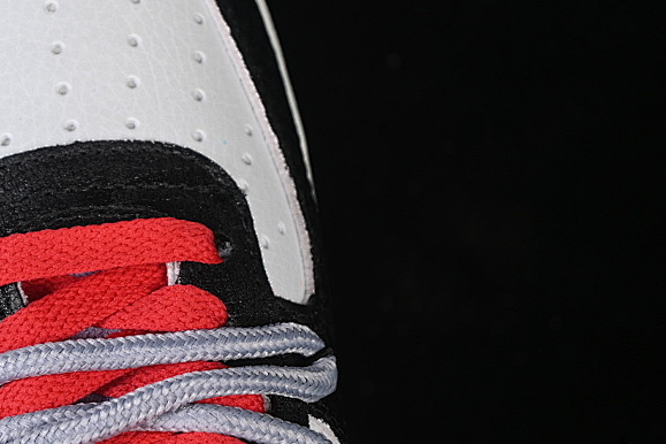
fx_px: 2590
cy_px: 198
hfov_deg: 14.5
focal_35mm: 140
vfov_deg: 9.8
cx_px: 81
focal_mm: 50
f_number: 6.3
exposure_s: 1/60
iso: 160
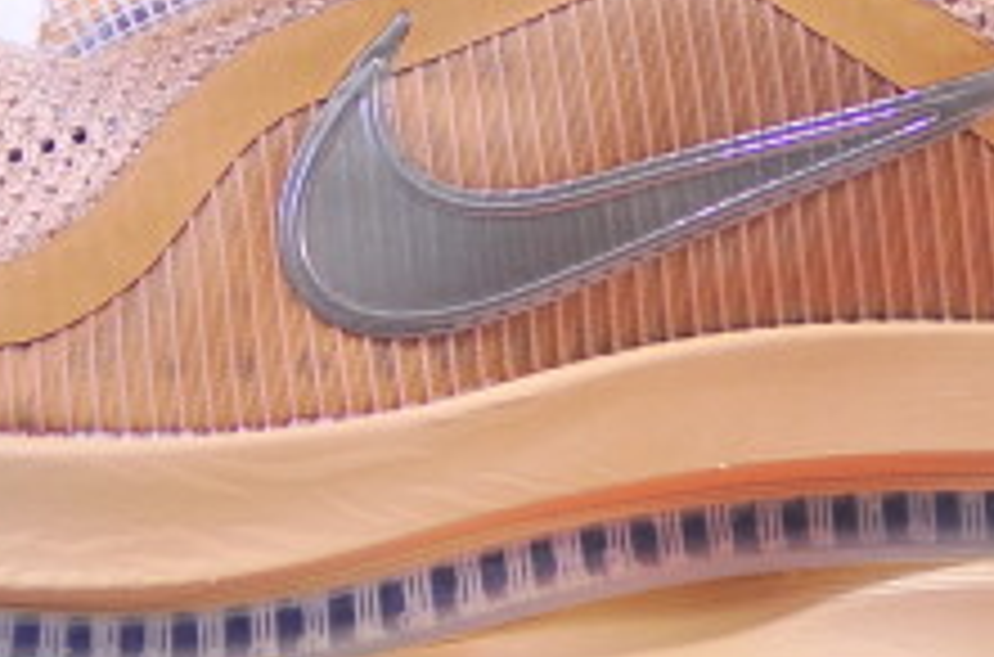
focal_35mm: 272
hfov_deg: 7.6
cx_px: 504
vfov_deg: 5.0
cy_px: -209
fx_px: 7489
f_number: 2
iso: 250
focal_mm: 50
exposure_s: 1/320
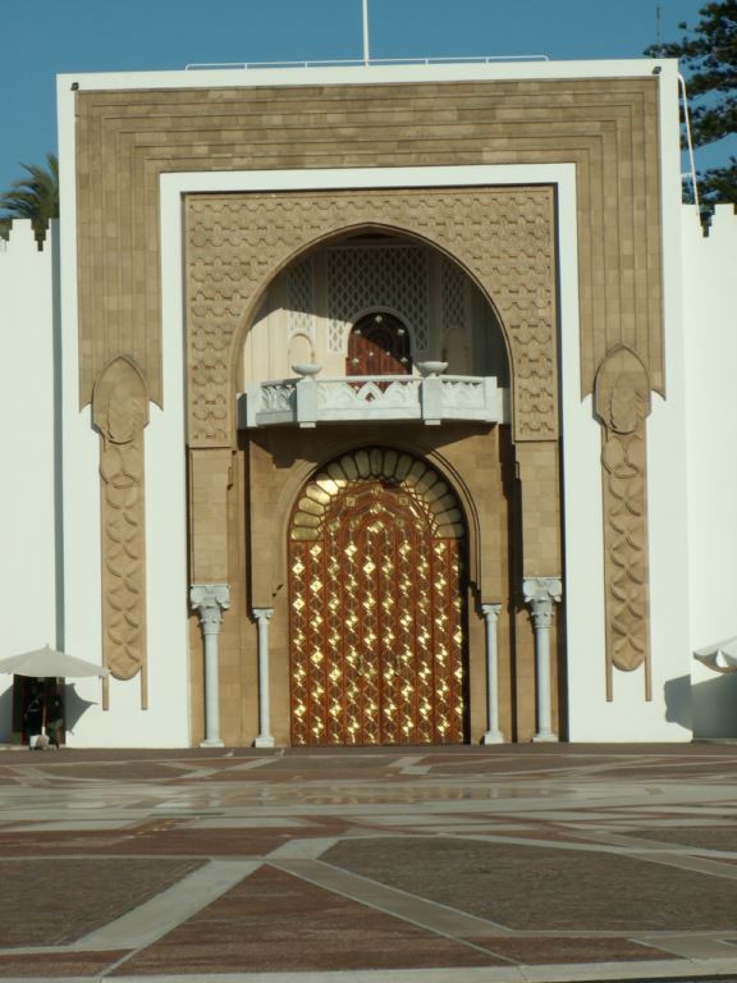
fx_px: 3492
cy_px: 492
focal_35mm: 123
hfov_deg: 12.0
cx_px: 368
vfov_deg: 16.0
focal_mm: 20.08
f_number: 8
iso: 50
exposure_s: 1/400
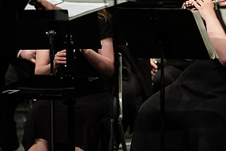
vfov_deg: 2.3
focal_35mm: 608
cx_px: 225
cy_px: 26
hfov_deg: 3.4
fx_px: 3819
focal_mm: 300
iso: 3200
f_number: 3.2
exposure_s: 1/250
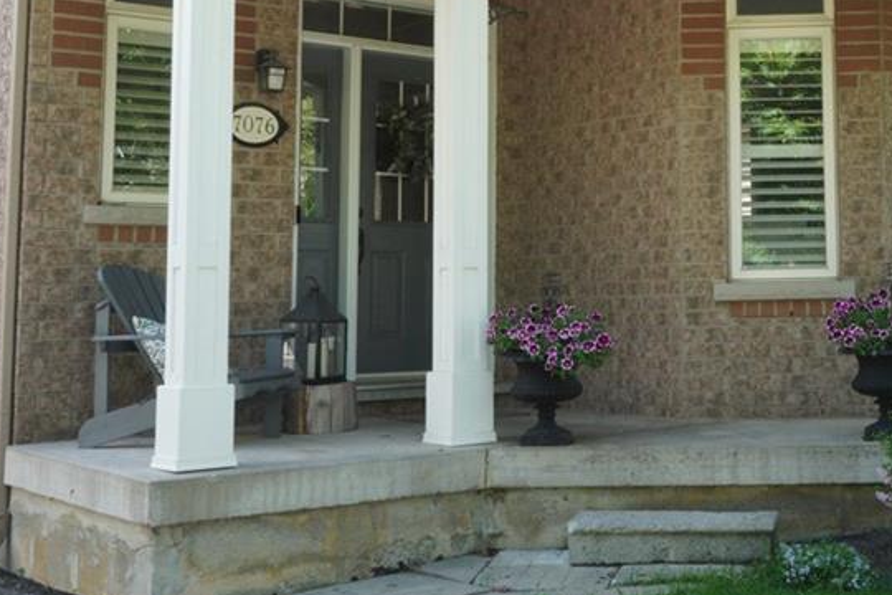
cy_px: 152
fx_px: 1374
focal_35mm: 55
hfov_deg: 34.1
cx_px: 795
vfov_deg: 24.2
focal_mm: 19.5
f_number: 22
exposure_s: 1/30
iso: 1000
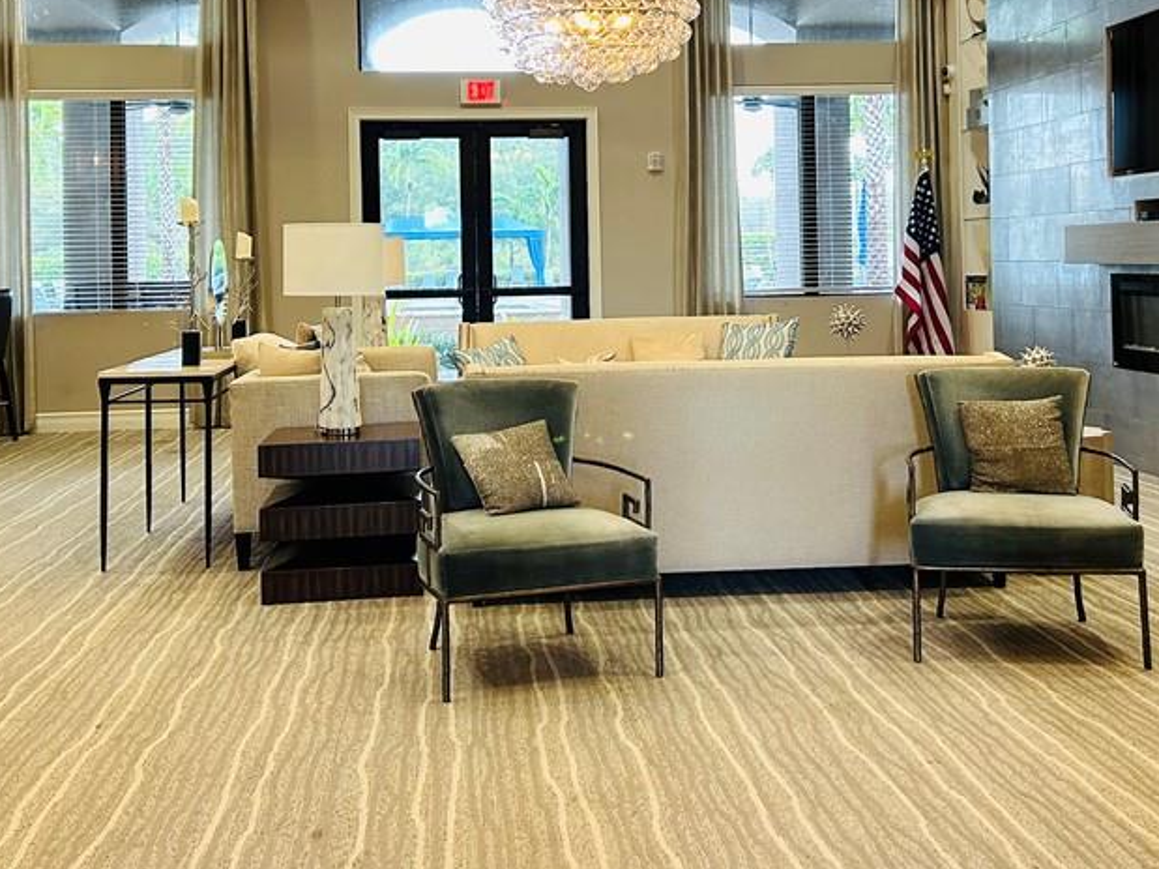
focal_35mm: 43
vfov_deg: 33.0
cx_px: 575
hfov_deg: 43.9
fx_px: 1439
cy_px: 227
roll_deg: +1.9
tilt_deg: +1.1
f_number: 1.5
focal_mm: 5.7
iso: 160
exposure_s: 1/60
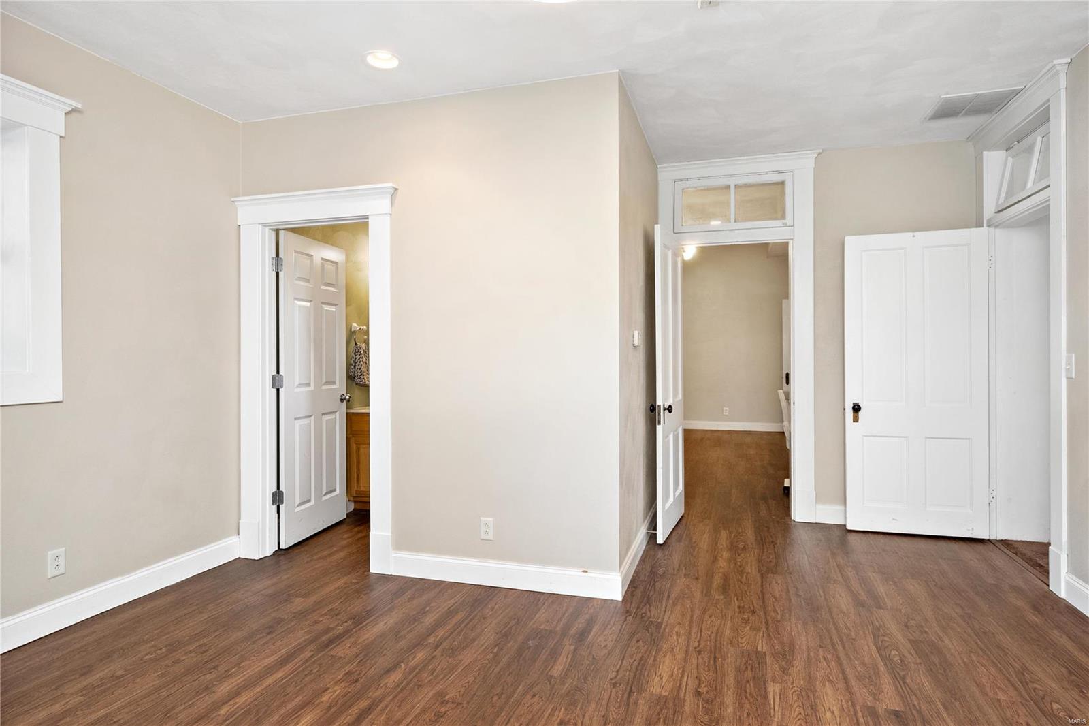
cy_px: 363
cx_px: 544
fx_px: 605
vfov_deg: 61.9
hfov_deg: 84.0
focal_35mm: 20
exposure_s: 1/2.5
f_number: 8
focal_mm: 10
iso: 400
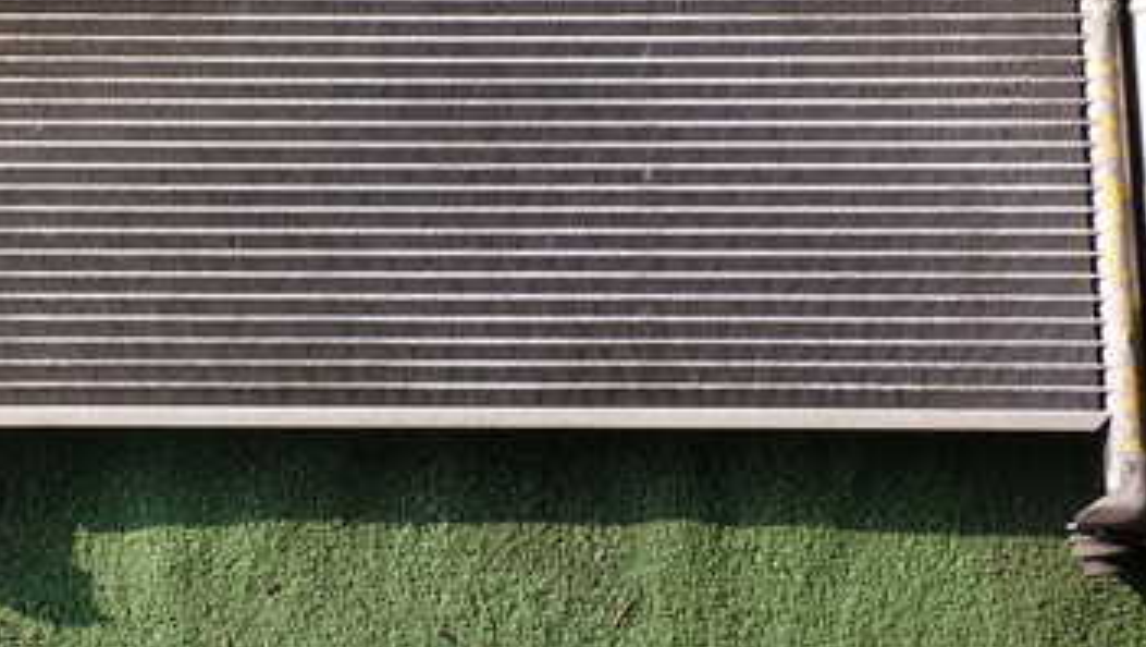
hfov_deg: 31.4
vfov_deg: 17.9
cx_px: 477
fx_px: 2037
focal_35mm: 67
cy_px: 134
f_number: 3.5
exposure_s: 1/200
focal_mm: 6.37
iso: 100
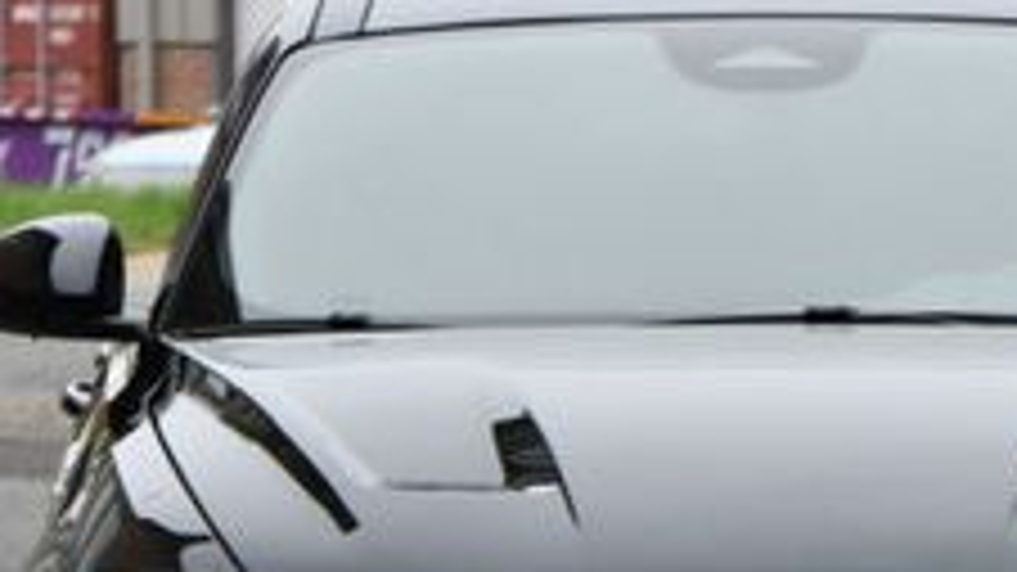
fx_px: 12240
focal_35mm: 454
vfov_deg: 2.7
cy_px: 563
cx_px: 716
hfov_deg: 4.8
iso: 220
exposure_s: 1/250
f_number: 5.6
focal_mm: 102
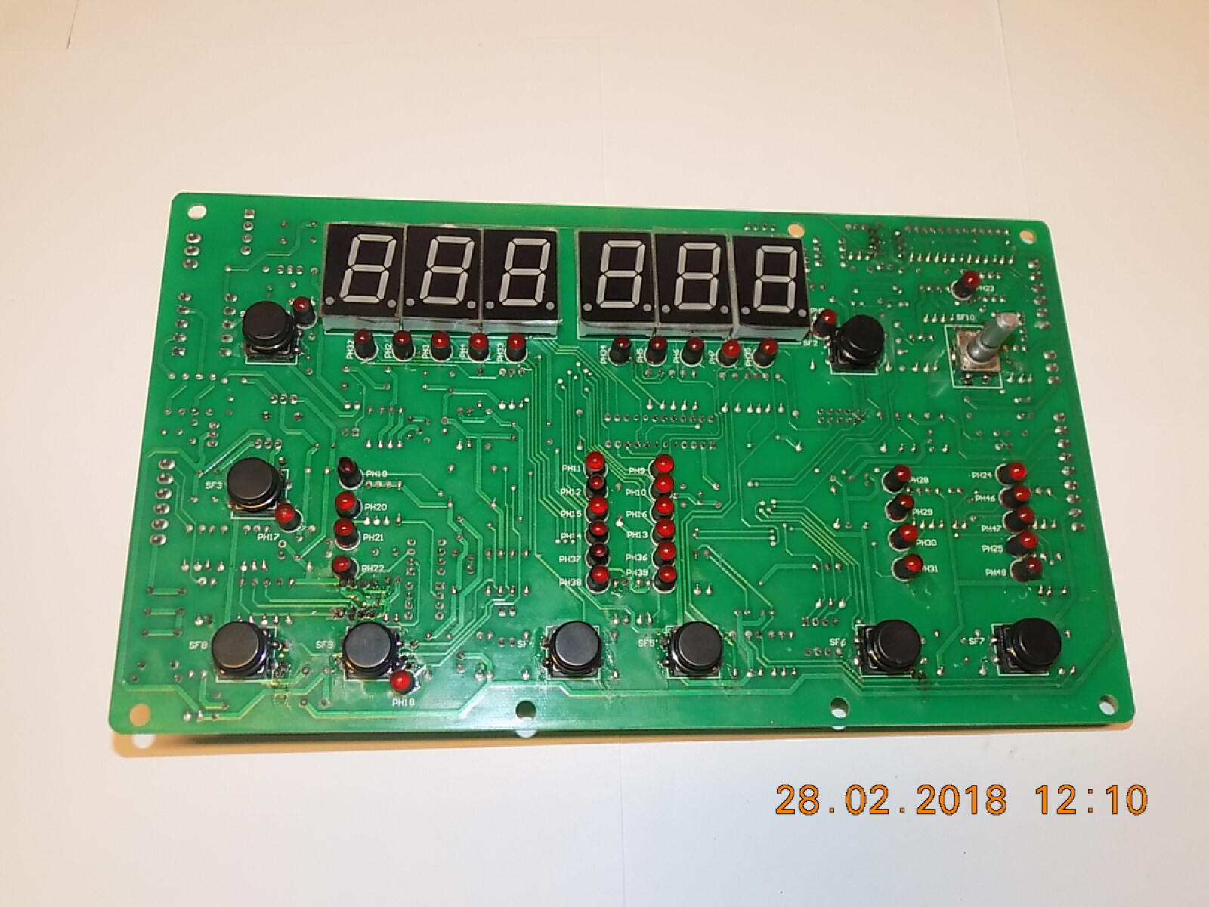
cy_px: 454
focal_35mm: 30
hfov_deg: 60.0
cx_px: 604
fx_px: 1048
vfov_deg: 46.8
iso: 400
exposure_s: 1/30
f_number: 3.3
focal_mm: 5.3
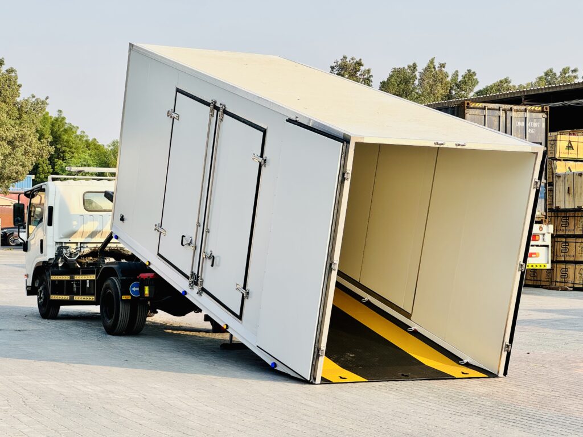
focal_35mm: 77
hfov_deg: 25.3
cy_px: 218
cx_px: 292
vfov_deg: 19.1
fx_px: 1297
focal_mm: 9
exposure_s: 1/508
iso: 25
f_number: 2.8
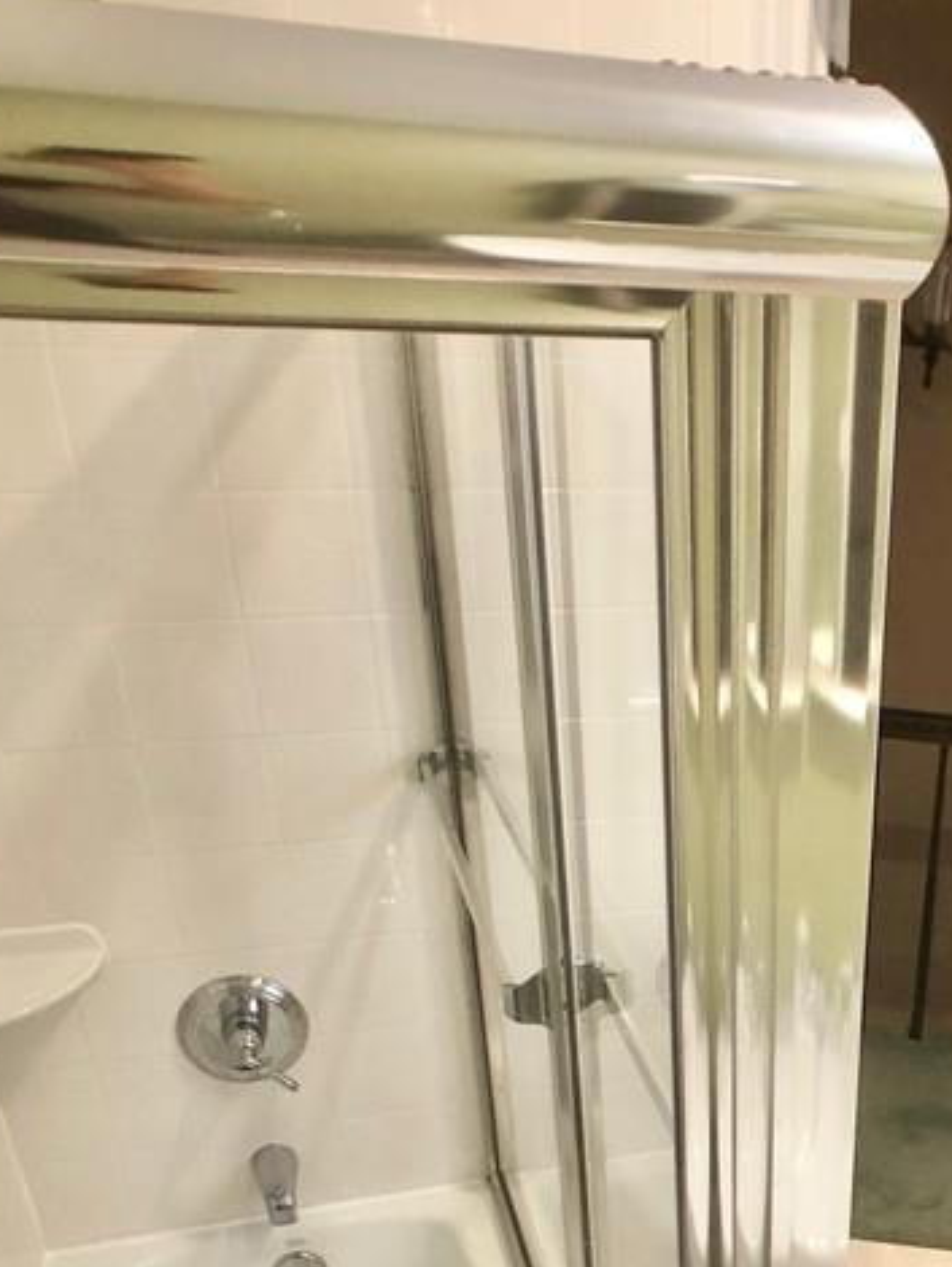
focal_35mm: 61
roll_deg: -4.8
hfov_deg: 23.2
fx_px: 2235
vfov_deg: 30.3
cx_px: 909
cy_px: 1140
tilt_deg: -32.5
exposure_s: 1/20
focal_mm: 3.99
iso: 40
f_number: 1.8
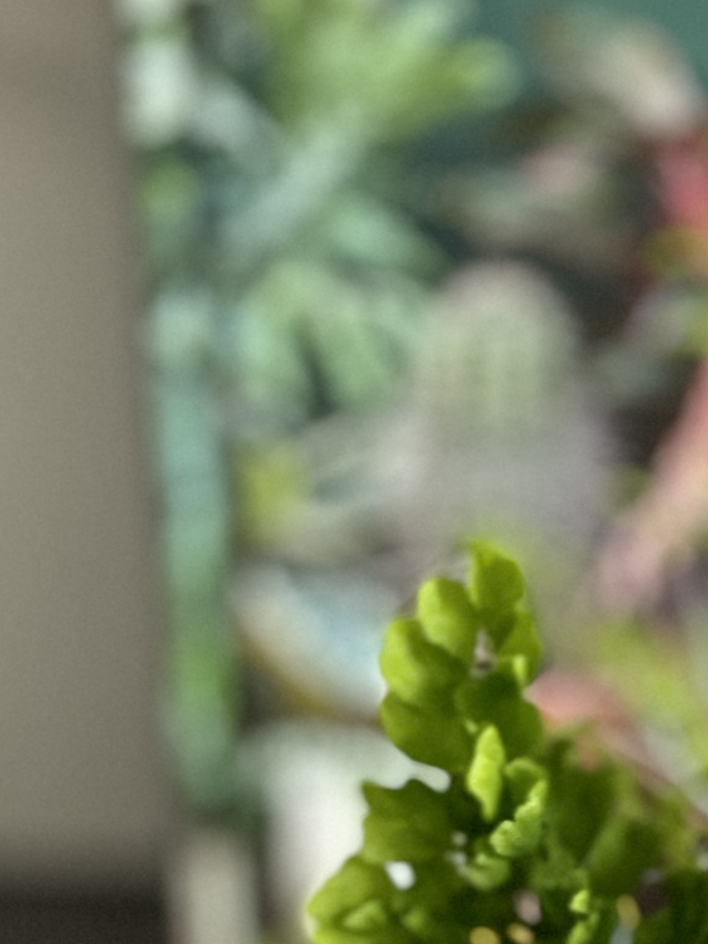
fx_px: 6189
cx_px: 962
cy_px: 1158
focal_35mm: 227
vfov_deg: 8.6
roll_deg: +0.3
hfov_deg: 6.5
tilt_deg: -38.3
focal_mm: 7.5
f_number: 2.2
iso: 320
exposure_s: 1/40
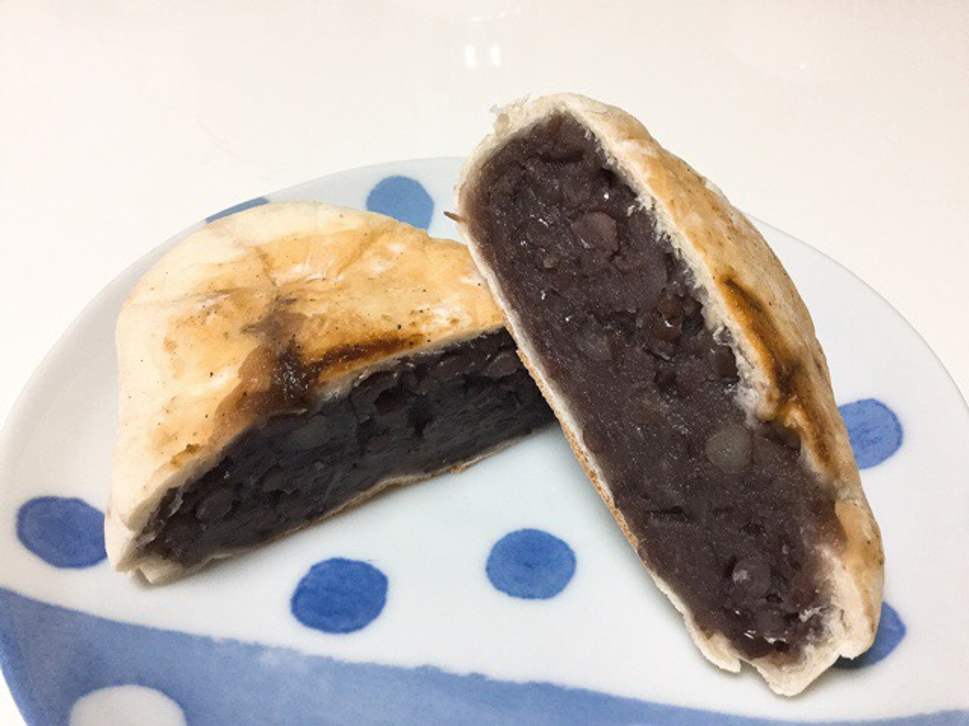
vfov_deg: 45.4
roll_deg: -2.7
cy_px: 363
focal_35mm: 31
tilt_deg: -44.8
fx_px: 868
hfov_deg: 58.4
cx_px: 484
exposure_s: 1/30
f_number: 2.4
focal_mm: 3.3
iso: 100
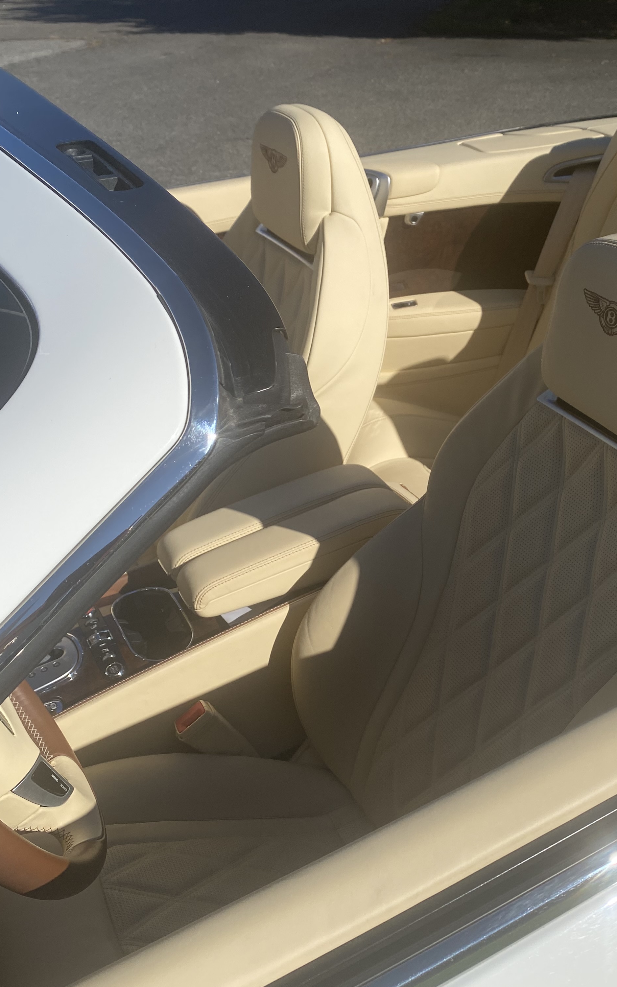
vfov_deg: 52.7
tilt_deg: -27.2
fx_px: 995
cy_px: 492
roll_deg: -0.5
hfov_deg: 33.7
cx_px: 471
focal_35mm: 37
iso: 32
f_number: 1.8
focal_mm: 4.25
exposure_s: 1/5495
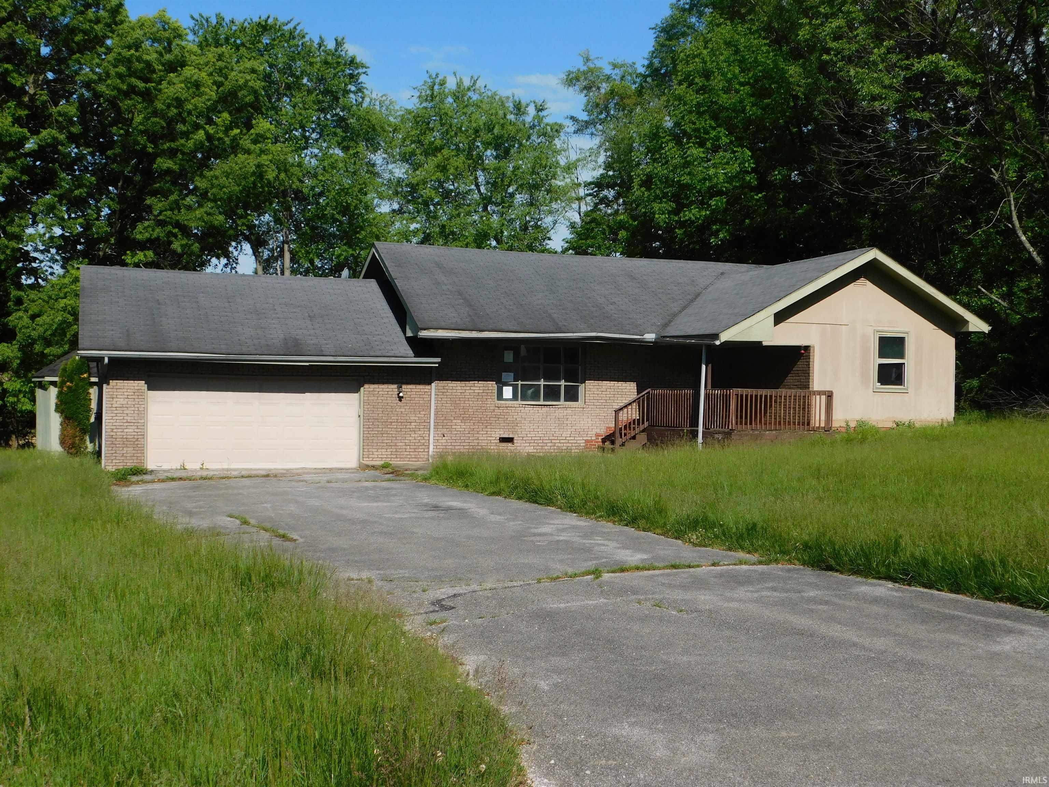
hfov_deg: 46.8
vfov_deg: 36.0
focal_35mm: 40
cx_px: 524
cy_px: 394
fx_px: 1212
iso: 125
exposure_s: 1/1500
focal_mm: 7.1
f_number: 3.6
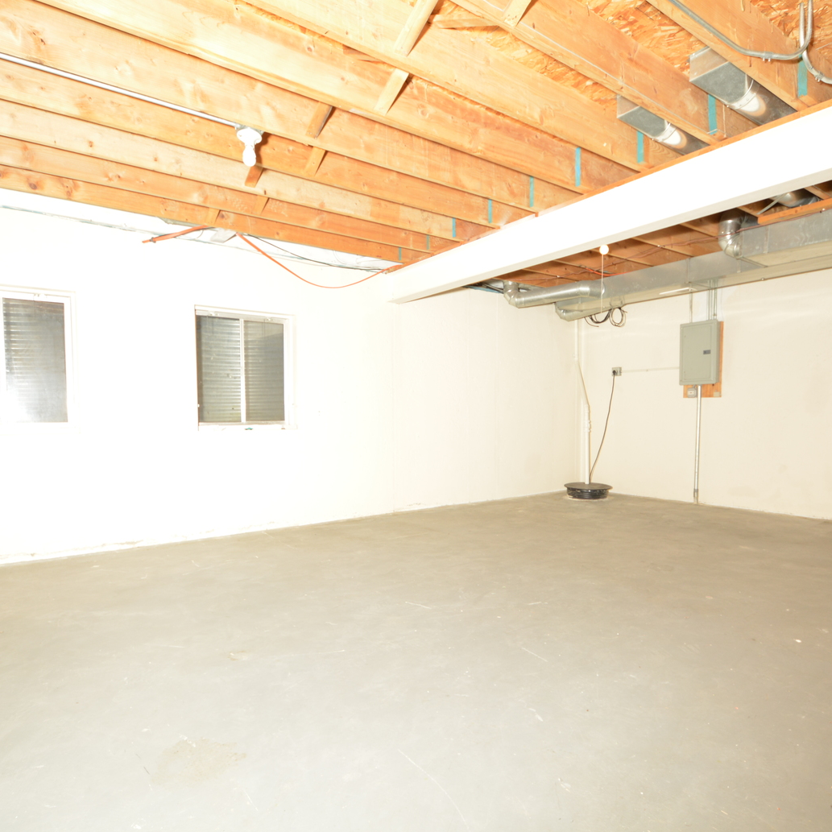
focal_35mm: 20
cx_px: 454
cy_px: 425
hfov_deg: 74.7
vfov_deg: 74.8
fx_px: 544
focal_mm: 10
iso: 400
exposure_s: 1/200
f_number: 9
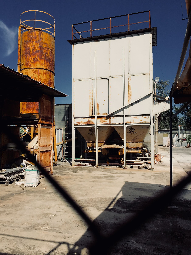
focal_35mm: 29
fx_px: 213
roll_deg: -0.8
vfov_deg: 61.7
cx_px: 96
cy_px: 128
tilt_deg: +3.8
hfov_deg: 48.2
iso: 32
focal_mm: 4.15
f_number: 2.2
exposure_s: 1/2639
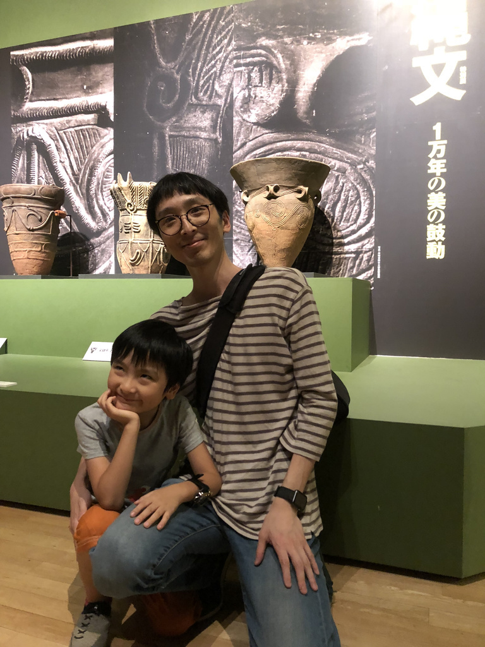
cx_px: 242
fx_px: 523
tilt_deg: -2.6
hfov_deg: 49.7
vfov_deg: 63.4
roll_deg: -0.9
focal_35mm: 28
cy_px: 324
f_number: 1.8
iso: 125
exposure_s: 1/4
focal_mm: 3.99
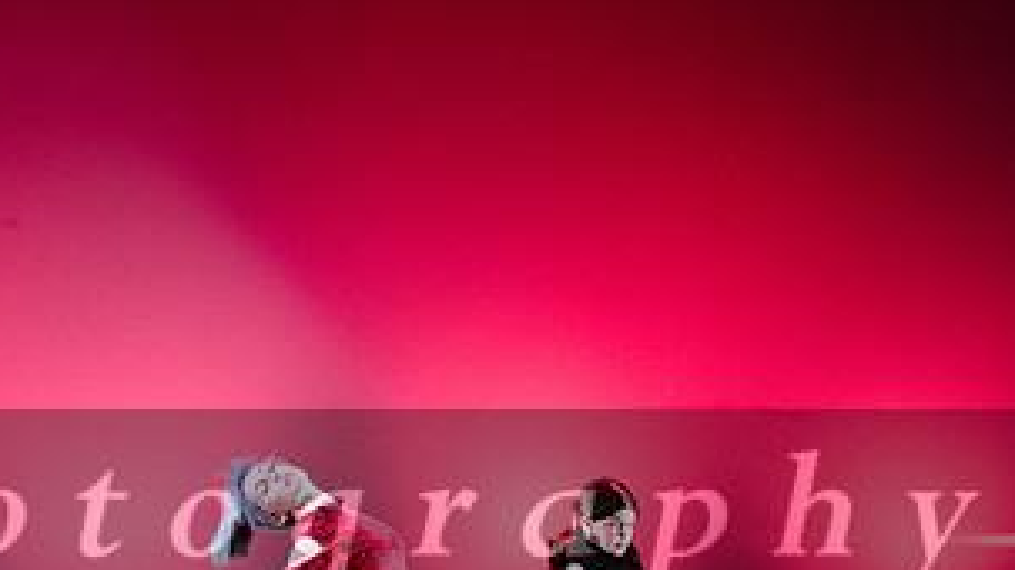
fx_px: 5944
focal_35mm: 221
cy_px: 407
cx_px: 362
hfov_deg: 9.8
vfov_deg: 5.5
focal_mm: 102
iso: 1250
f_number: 2.8
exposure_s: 1/500
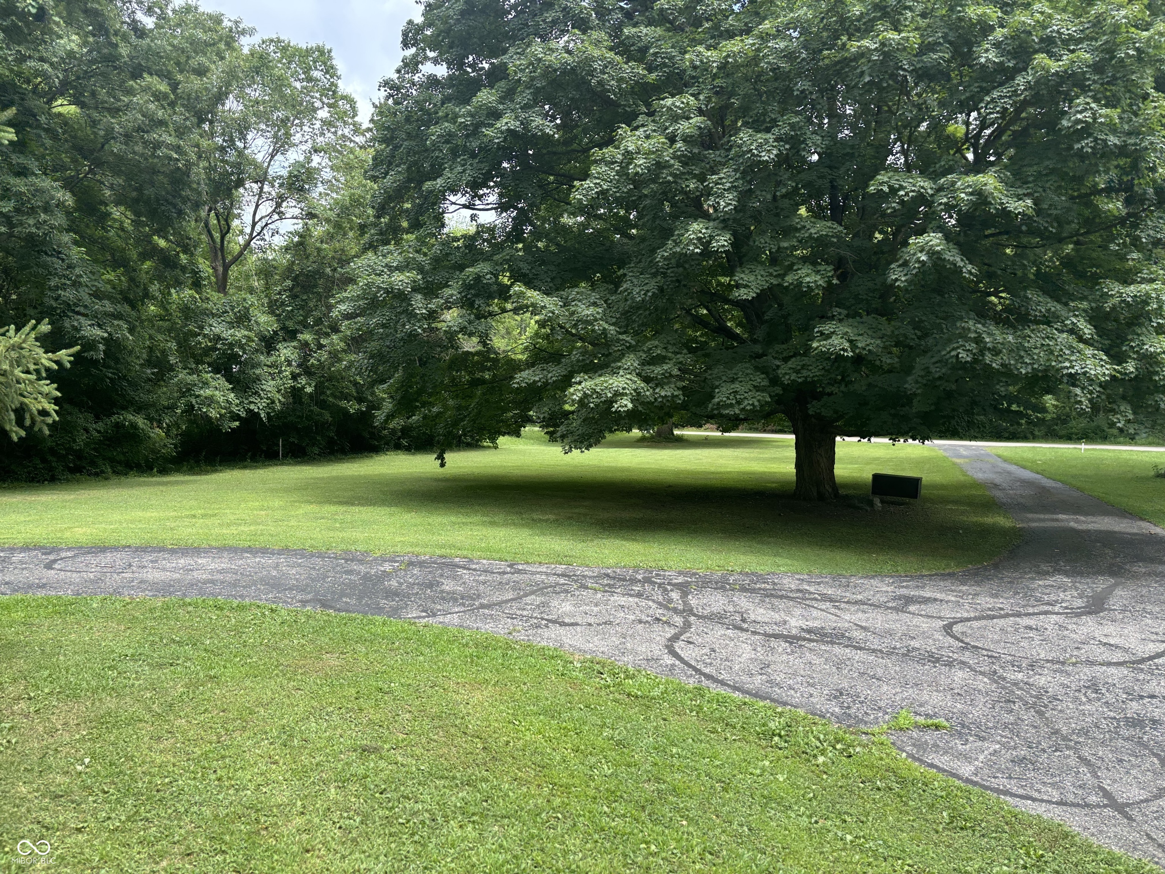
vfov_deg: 53.1
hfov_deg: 67.3
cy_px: 437
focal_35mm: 26
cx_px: 582
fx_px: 875
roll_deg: -3.7
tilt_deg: -4.8
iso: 50
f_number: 1.6
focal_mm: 5.96
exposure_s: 1/684
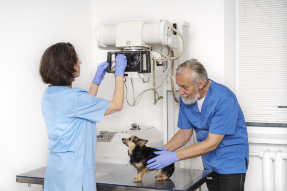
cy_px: 96
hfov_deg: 36.2
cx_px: 144
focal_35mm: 55
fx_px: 438
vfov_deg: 24.6
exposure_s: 1/160
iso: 125
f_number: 4.5
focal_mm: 55
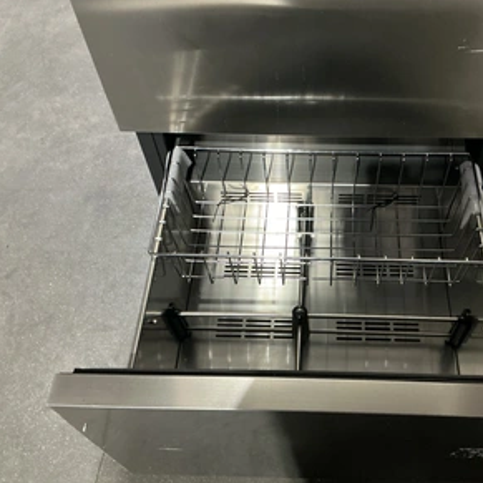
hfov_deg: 47.8
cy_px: 241
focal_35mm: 34
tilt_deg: -56.7
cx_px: 312
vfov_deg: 48.5
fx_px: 537
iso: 320
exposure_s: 1/47
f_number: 1.8
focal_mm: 3
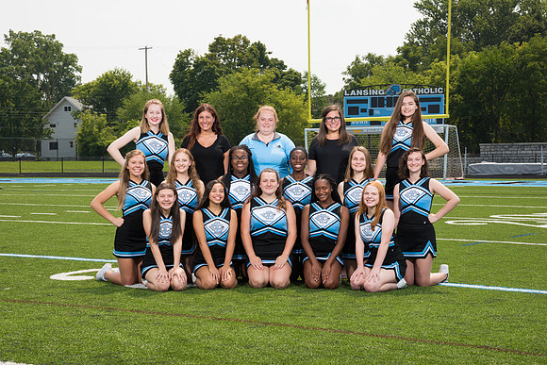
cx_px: 266
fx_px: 1079
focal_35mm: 71
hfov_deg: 28.4
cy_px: 185
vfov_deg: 19.2
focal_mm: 65
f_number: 11
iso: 125
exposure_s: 1/200
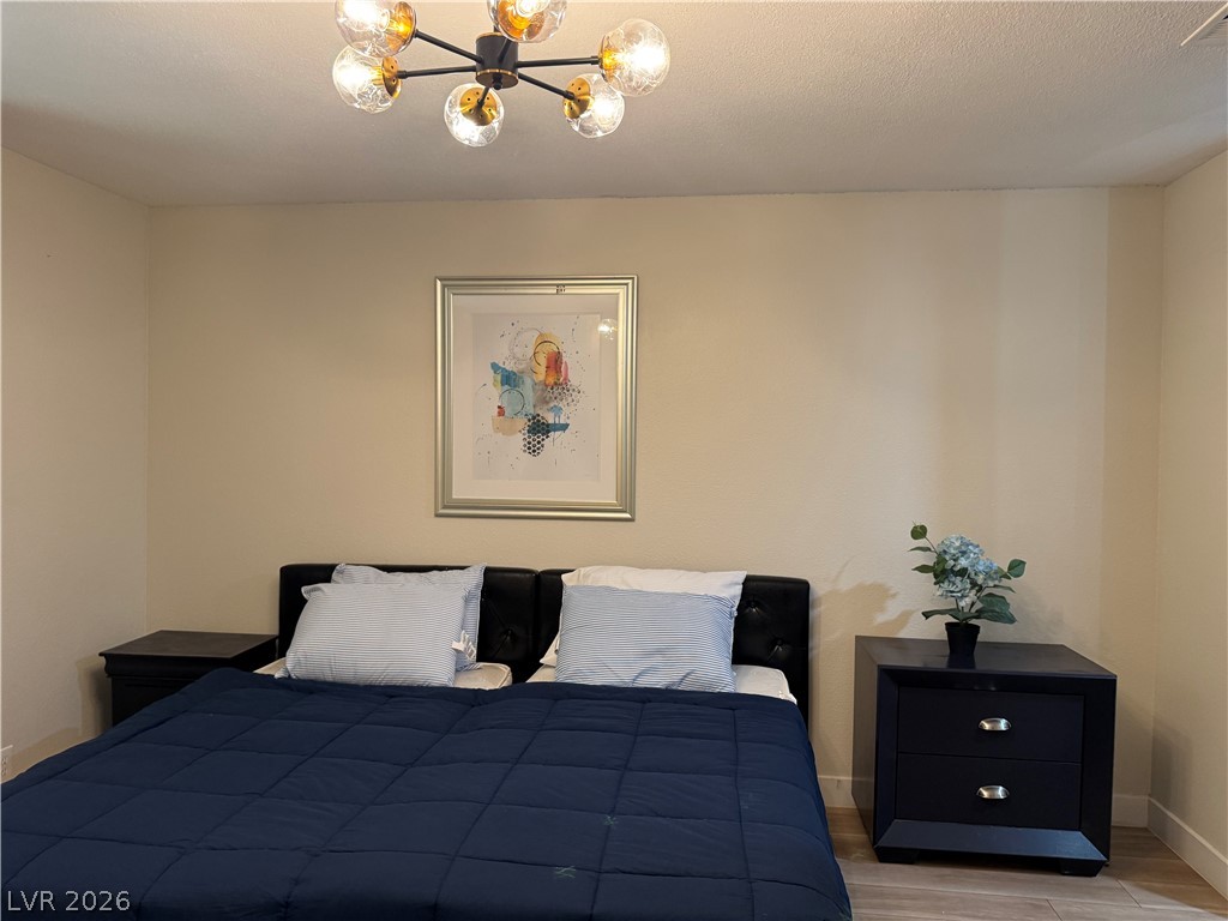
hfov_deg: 71.6
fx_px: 851
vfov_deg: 56.8
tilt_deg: -0.5
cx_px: 614
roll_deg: -1.4
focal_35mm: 24
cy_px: 460
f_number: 1.78
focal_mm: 6.76
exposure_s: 1/60
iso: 250
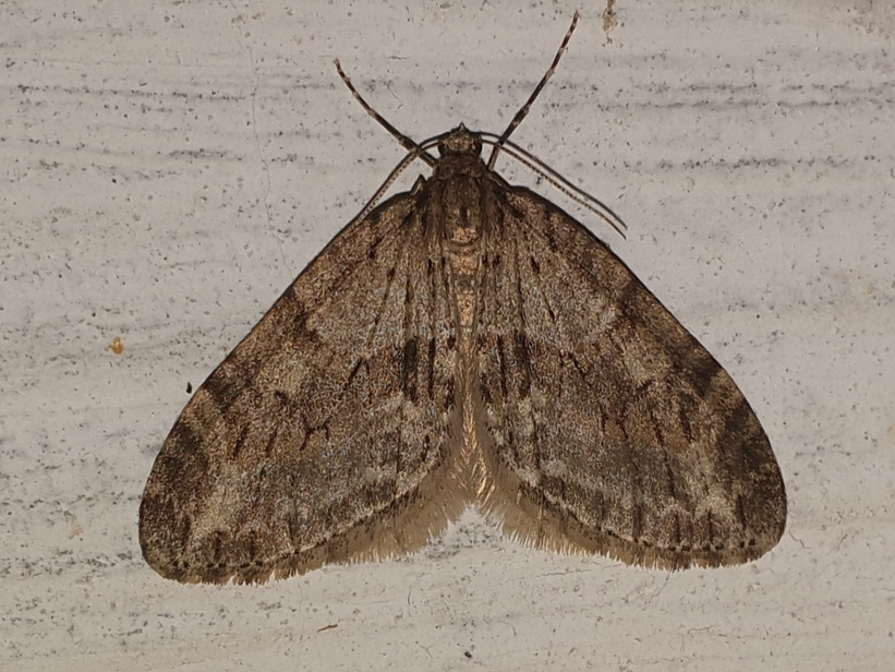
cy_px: 329
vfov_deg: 51.4
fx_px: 698
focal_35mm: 27
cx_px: 453
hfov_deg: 65.3
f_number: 2.4
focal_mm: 4.3
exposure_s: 1/1222
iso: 50
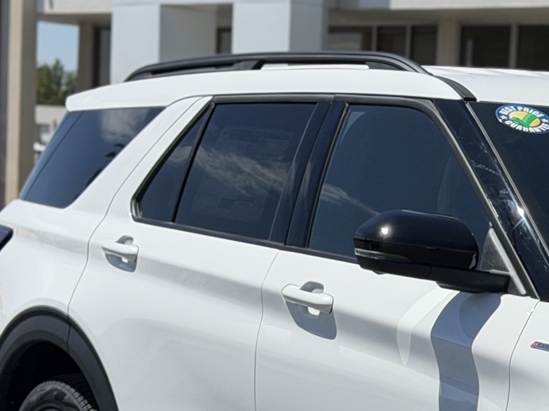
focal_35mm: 141
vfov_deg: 10.4
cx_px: 705
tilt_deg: -9.2
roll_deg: -4.4
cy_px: 453
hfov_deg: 13.5
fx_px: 2236
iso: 64
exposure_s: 1/6536
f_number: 1.78
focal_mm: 6.76
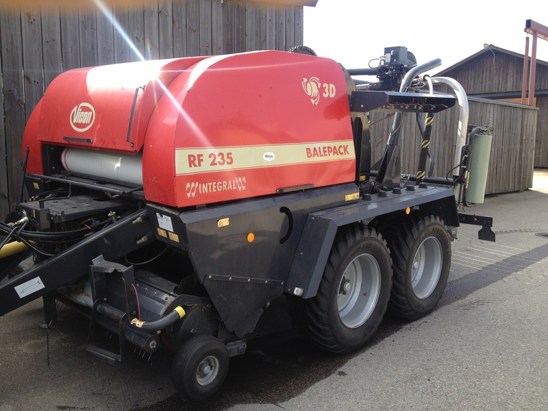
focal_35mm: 35
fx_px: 554
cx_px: 274
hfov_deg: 52.6
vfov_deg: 40.7
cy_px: 206
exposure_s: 1/381
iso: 50
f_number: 2.4
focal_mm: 4.28
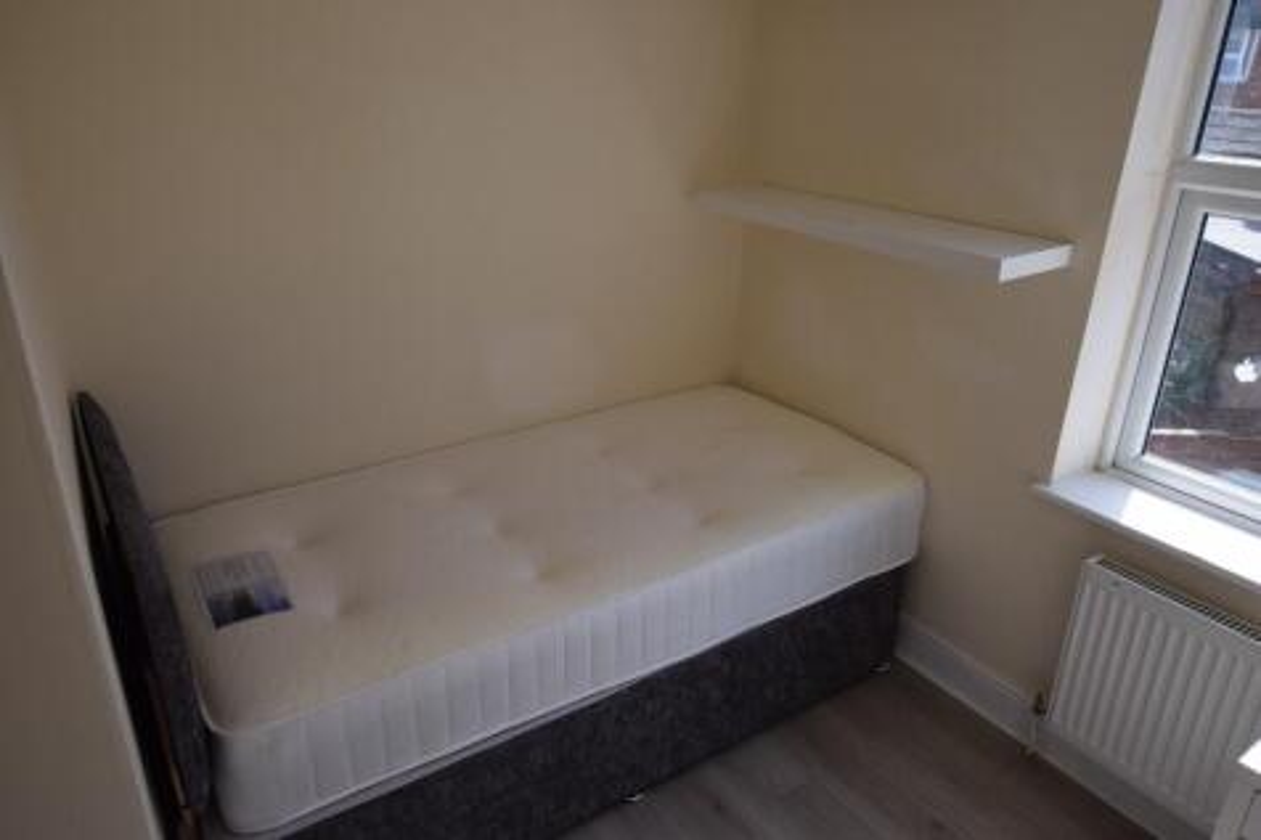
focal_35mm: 26
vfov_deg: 50.4
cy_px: 420
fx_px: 893
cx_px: 630
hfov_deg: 70.5
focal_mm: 17
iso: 400
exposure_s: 1/250
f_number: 8
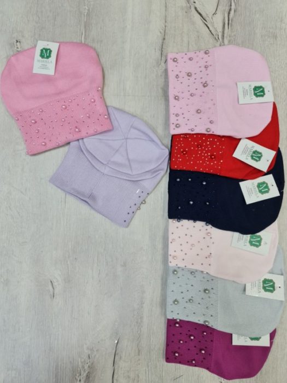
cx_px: 144
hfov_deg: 54.9
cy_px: 192
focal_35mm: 25
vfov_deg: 69.4
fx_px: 276
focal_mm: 7
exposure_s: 1/100
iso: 125
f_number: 1.8
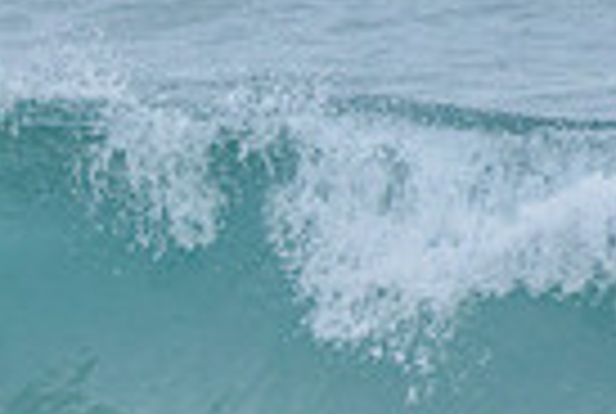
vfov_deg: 0.5
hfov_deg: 0.8
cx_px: -608
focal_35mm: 2589
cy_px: 195
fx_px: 44397
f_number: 5.6
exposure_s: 1/1250
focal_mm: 500
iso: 720
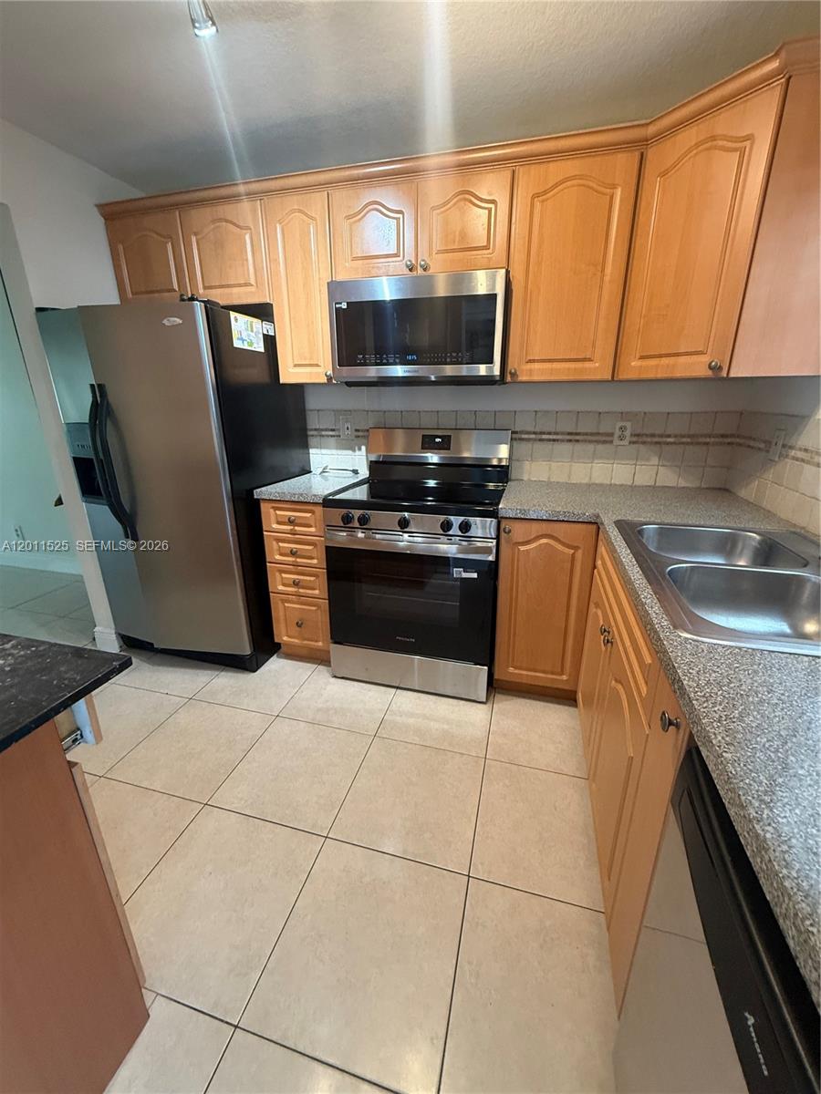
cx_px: 410
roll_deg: +0.4
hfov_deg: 85.7
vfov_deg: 102.1
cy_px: 547
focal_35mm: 14
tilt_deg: -18.5
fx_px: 443
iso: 400
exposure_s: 1/60
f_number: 2.2
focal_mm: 2.22
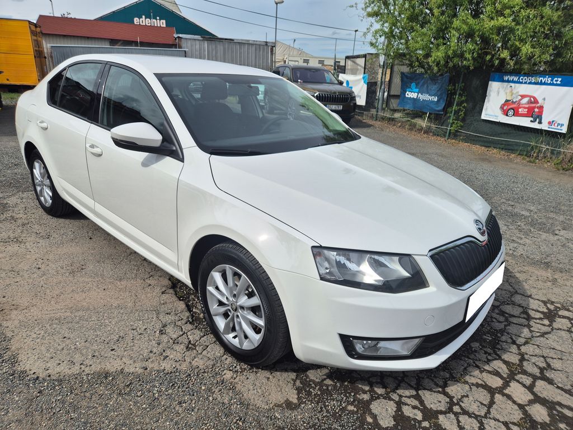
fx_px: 381
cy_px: 215
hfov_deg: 73.9
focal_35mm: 23
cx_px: 286
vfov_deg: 58.9
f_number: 1.8
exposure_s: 1/3576
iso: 25
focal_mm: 5.4
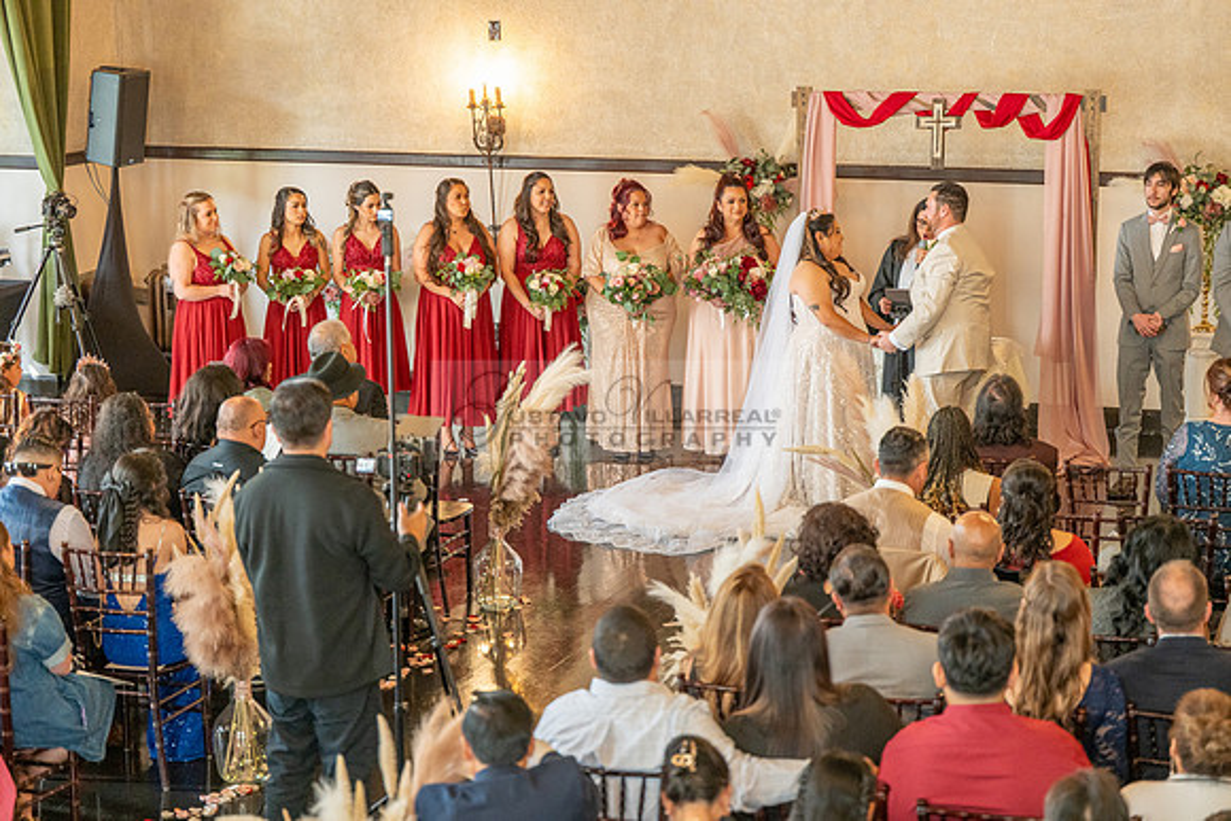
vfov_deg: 17.3
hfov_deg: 25.7
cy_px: 410
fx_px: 2702
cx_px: 616
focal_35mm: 79
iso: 1600
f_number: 2.8
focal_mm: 79
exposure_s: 1/125
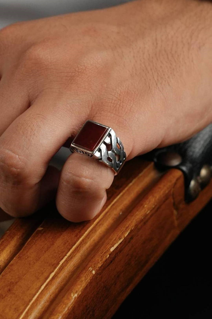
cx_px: 106
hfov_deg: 19.5
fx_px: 618
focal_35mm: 70
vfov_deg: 28.8
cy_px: 160
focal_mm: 70
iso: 1000
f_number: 5.6
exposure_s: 1/100
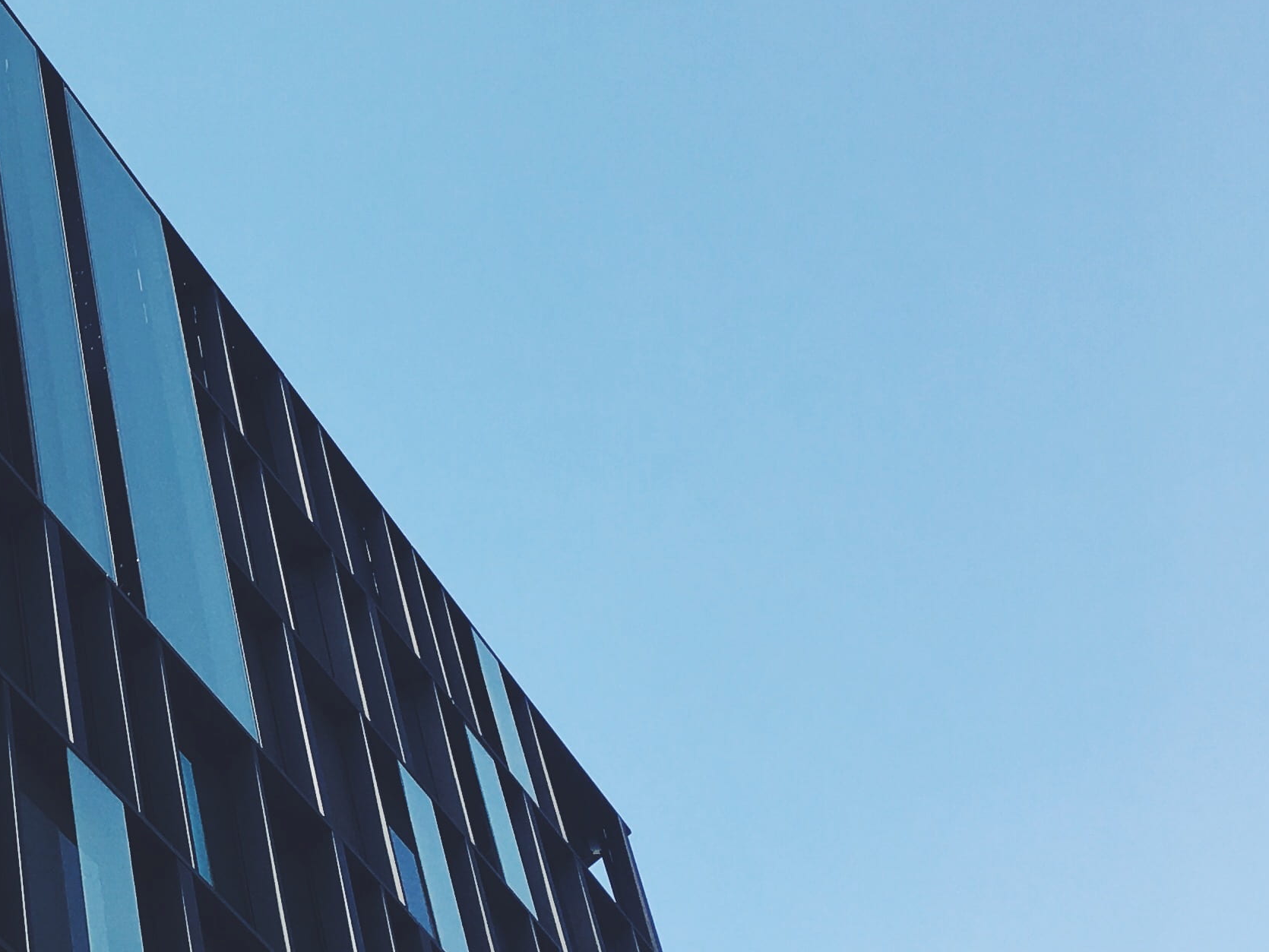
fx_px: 2567
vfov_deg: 21.0
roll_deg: +1.6
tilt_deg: +41.9
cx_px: -236
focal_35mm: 70
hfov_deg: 25.1
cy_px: 448
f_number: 2.2
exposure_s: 1/864
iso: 25
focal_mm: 4.15
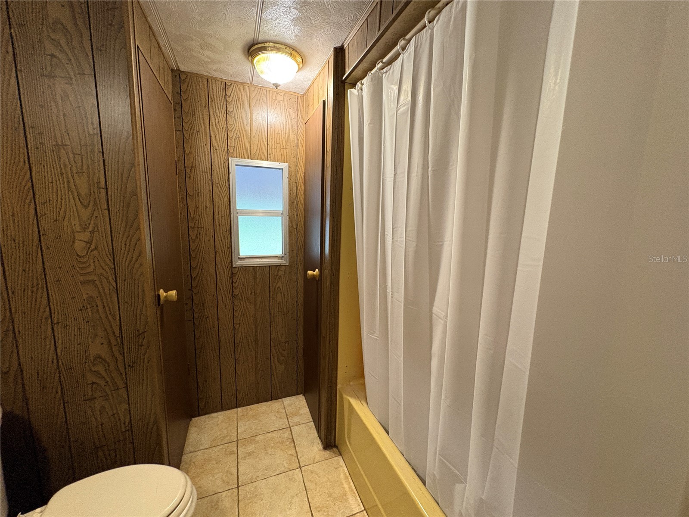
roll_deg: -1.0
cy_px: 258
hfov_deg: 102.1
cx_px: 344
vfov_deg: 85.7
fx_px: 279
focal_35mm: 14
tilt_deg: -8.0
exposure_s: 1/60
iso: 500
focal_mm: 2.22
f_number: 2.2
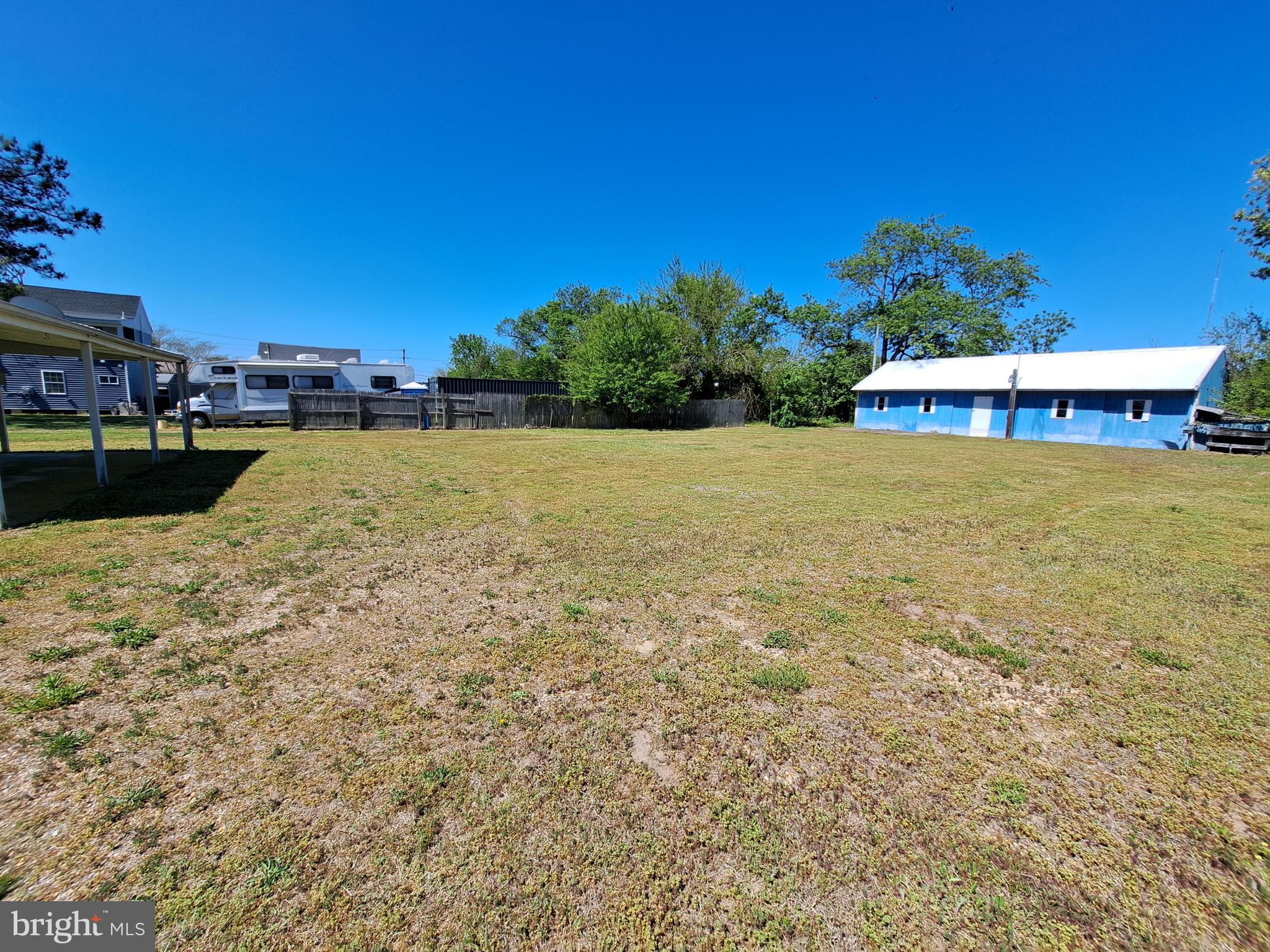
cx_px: 635
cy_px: 476
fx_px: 477
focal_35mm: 13
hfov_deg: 106.2
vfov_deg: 89.9
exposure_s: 1/1181
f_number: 2.2
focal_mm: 1.74
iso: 50
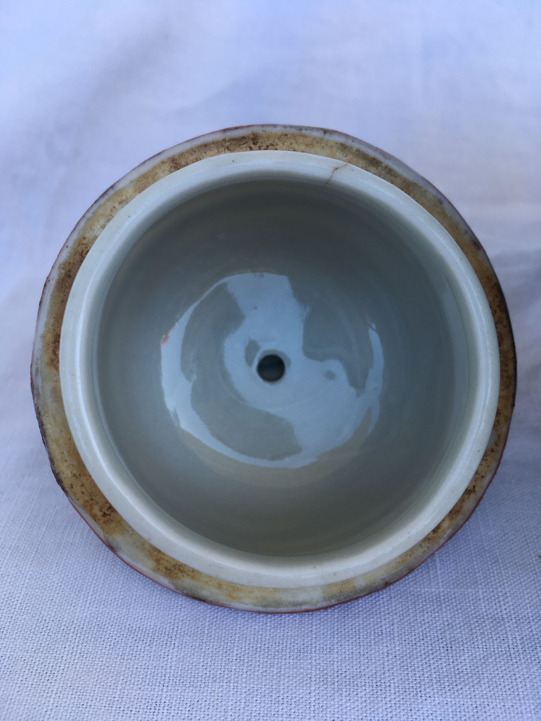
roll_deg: +3.2
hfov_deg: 48.2
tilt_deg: -39.9
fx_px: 604
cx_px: 270
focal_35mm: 29
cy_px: 360
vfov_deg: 61.7
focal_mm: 4.15
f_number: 2.2
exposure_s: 1/151
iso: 25
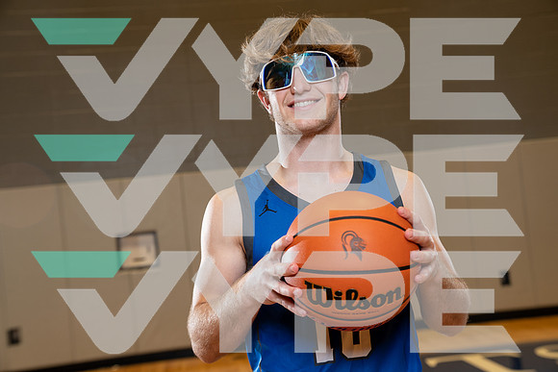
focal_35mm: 51
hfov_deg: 38.9
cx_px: 279
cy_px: 186
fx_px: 791
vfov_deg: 26.5
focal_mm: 51
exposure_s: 1/125
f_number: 4
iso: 400
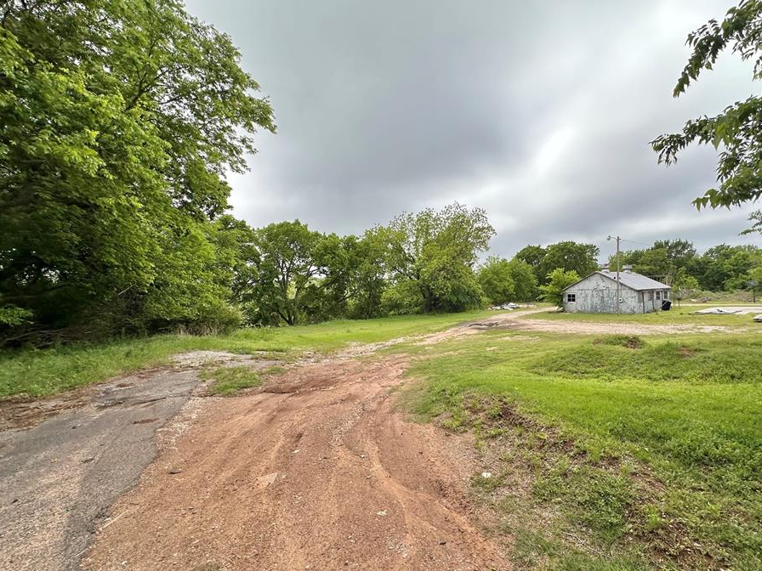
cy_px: 314
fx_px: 352
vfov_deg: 77.9
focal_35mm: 16
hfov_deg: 94.0
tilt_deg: -5.4
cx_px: 430
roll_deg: +0.9
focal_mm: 2.22
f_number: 2.2
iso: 40
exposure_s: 1/1401
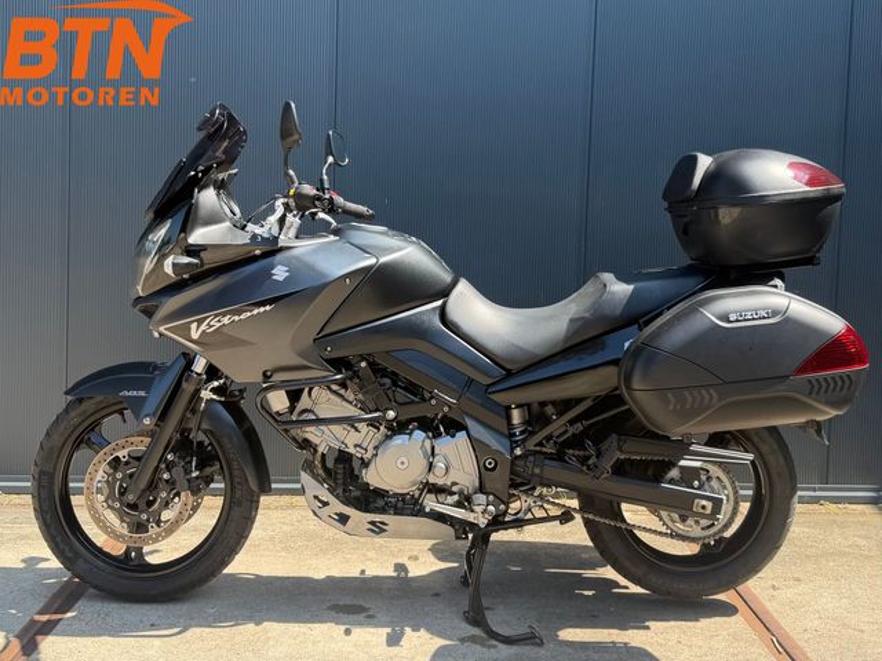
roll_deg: -2.6
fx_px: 612
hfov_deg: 71.6
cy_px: 330
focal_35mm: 24
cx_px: 441
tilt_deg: -3.2
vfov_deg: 56.8
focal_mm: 6.76
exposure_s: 1/967
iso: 80
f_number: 1.78
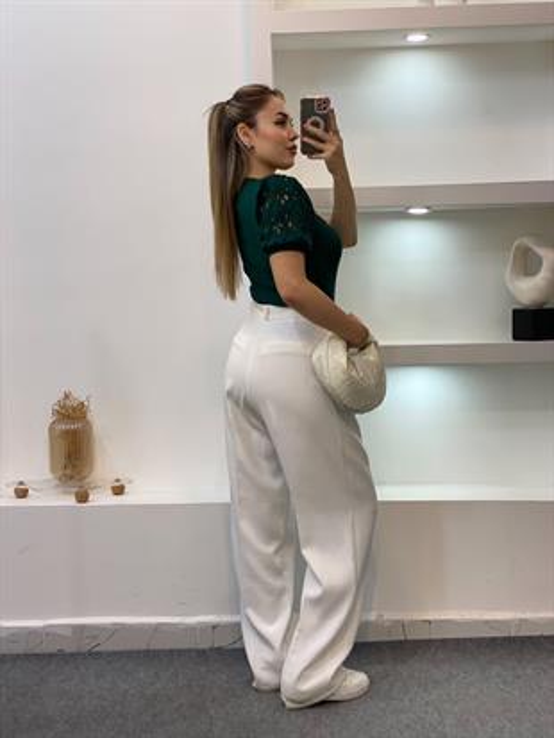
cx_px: 277
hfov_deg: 28.0
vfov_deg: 36.8
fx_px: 1109
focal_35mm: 52
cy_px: 369
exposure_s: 1/100
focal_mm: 6
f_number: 2
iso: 64
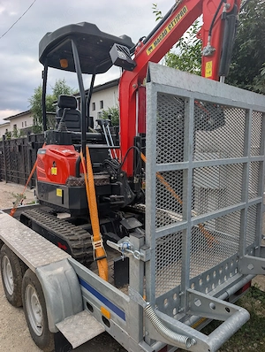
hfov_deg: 57.0
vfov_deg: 71.5
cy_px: 176
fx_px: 244
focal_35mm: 24
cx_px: 132
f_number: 1.68
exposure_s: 1/909
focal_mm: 6.9
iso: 21
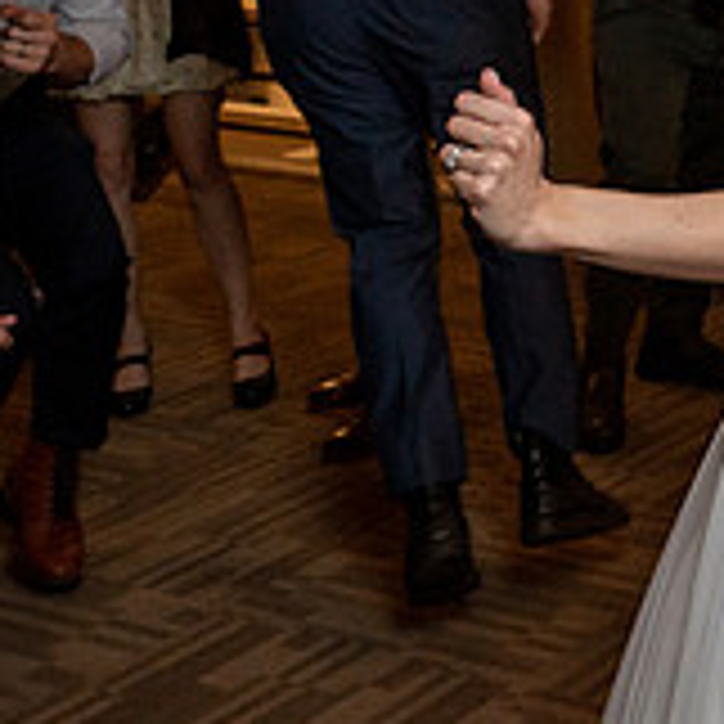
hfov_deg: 18.5
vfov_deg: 19.1
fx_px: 2035
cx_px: 998
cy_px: -124
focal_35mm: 86
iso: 2000
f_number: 5.6
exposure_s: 1/200
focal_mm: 28
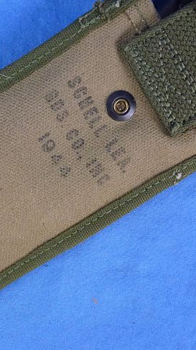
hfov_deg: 18.1
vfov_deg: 31.8
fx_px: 610
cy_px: 149
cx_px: 48
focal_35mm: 66
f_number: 3.8
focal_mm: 6.8
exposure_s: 1/80
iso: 320
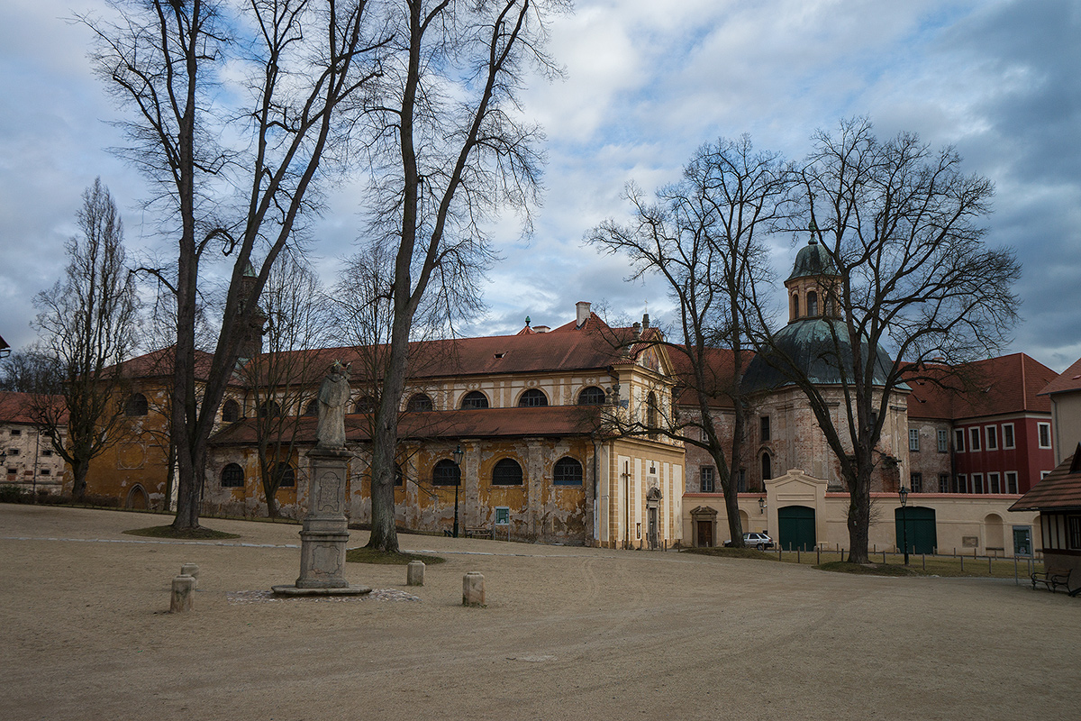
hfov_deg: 54.4
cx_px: 540
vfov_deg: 37.9
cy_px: 360
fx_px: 1051
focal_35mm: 35
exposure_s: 1/60
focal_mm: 35
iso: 250
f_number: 13
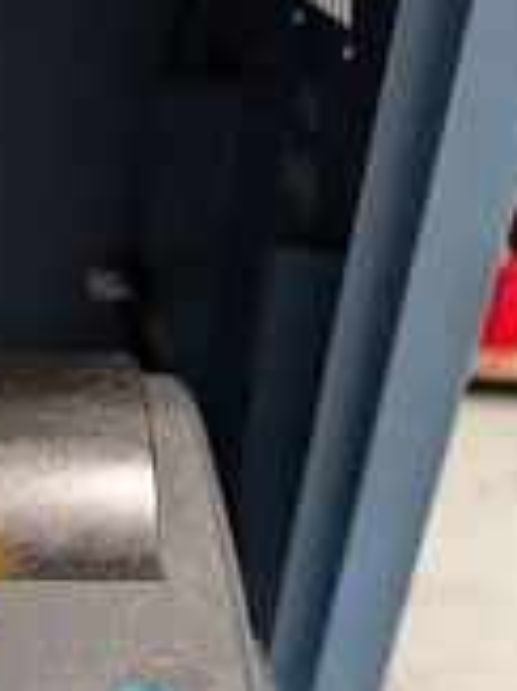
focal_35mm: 59
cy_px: 810
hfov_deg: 24.0
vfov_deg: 28.8
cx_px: 32
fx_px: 1176
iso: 1455
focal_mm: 6.9
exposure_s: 1/560
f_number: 1.68
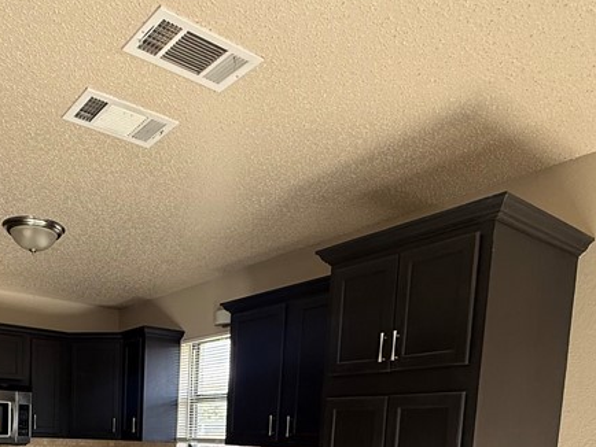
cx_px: 136
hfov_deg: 52.4
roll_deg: -1.5
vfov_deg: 36.3
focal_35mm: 33
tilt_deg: -4.4
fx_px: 568
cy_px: 495
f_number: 2.2
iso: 160
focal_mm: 2.22
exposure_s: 1/99
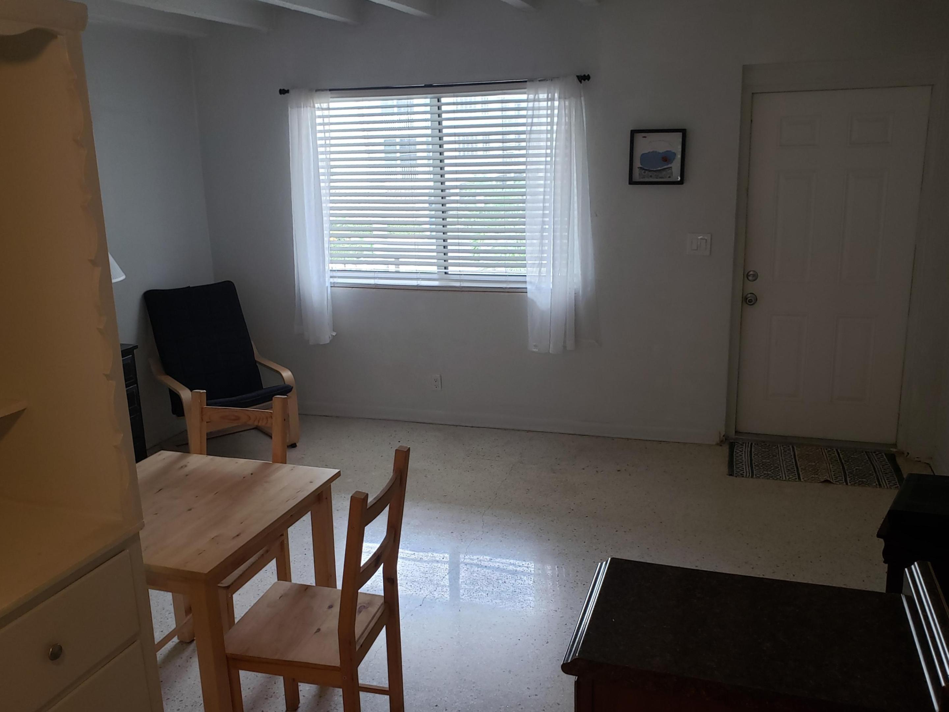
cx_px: 474
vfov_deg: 53.1
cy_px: 356
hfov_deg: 67.3
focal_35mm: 26
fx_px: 713
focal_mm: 4.3
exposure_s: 1/47
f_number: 2.4
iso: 160
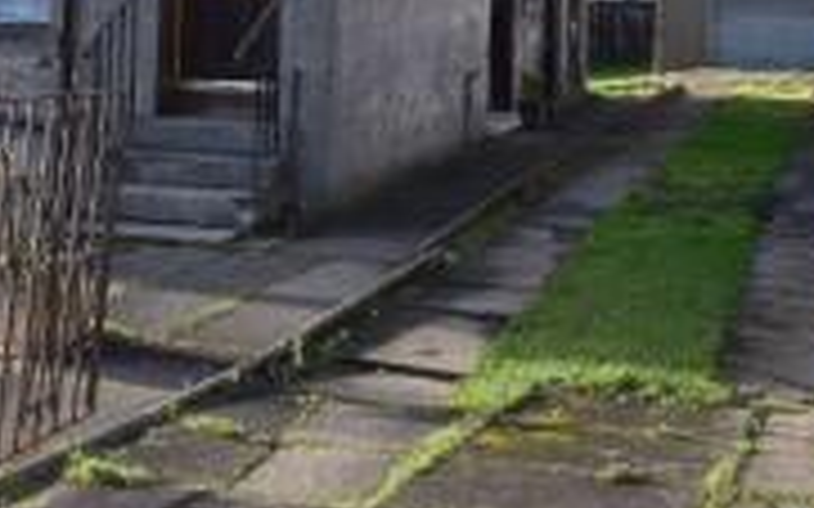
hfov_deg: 34.4
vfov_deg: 20.3
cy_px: -128
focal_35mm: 59
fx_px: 1308
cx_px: 513
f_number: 6.3
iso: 100
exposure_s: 1/160
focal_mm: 22
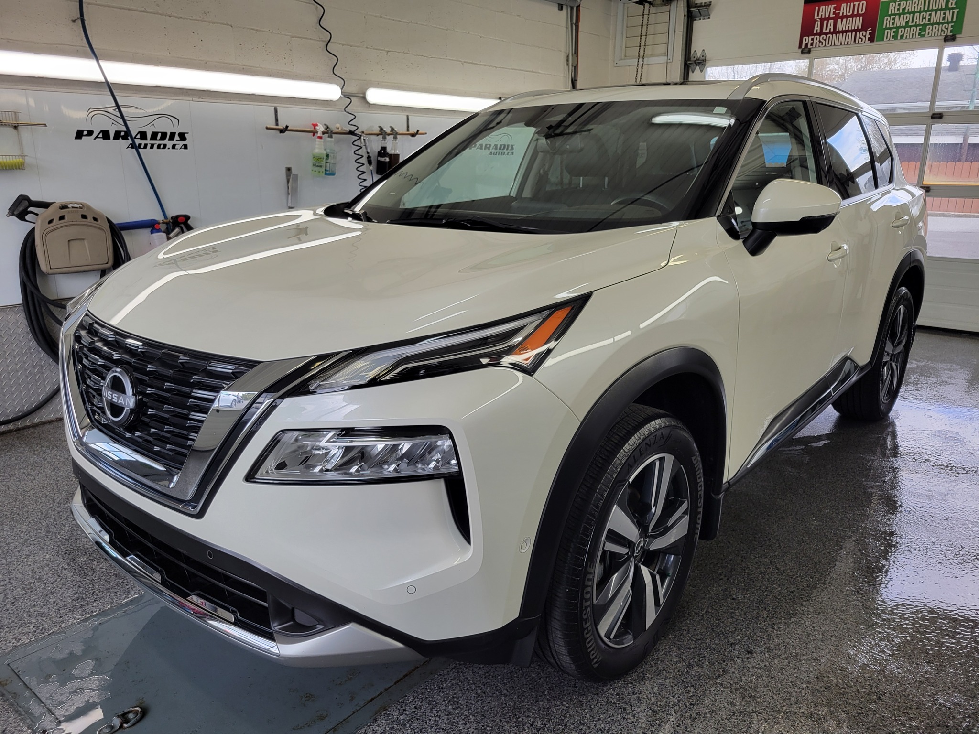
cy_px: 367
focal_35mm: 26
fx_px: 735
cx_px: 490
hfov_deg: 67.3
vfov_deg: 53.1
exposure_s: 1/139
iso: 40
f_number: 1.8
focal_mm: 5.4
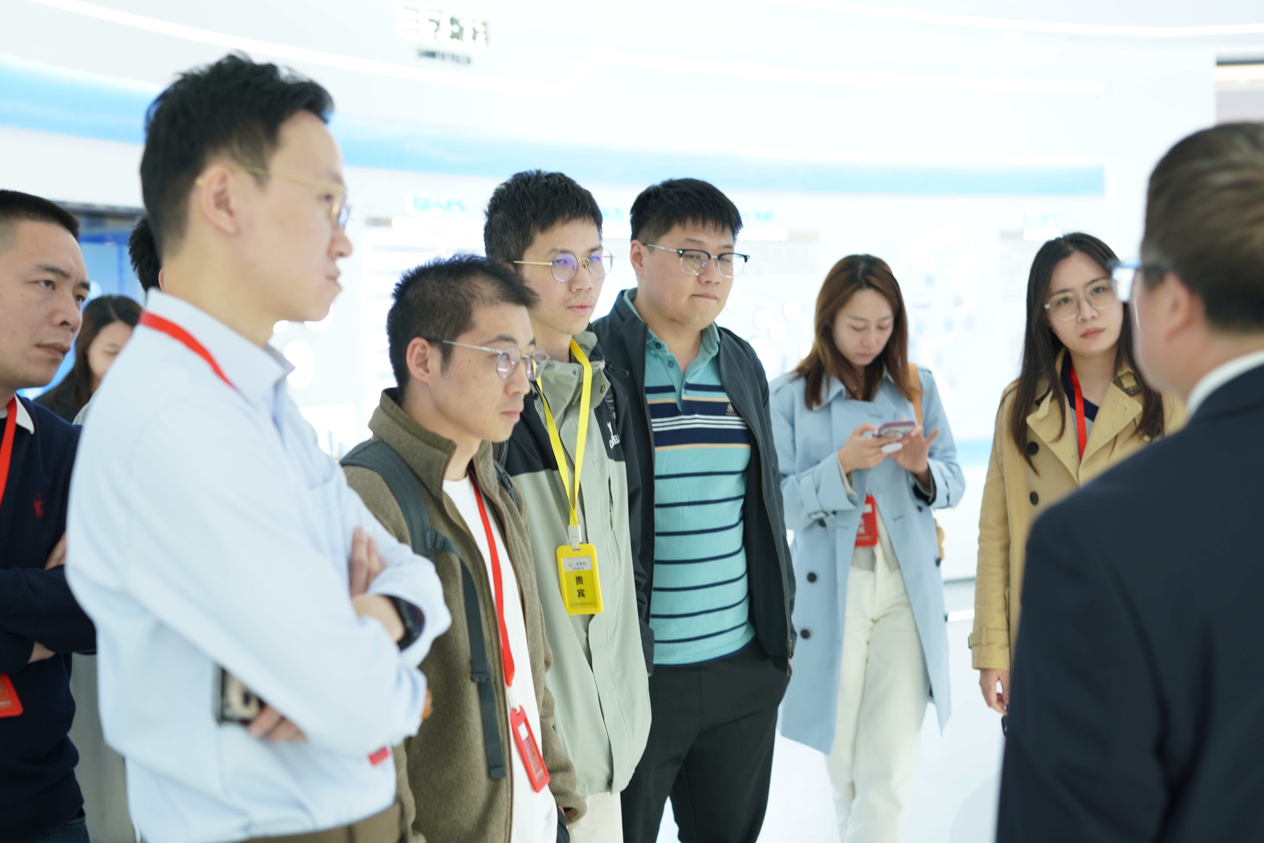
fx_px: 1756
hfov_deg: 39.6
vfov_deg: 27.0
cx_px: 632
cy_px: 422
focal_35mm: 50
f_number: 2.8
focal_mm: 50
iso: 320
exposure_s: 1/50
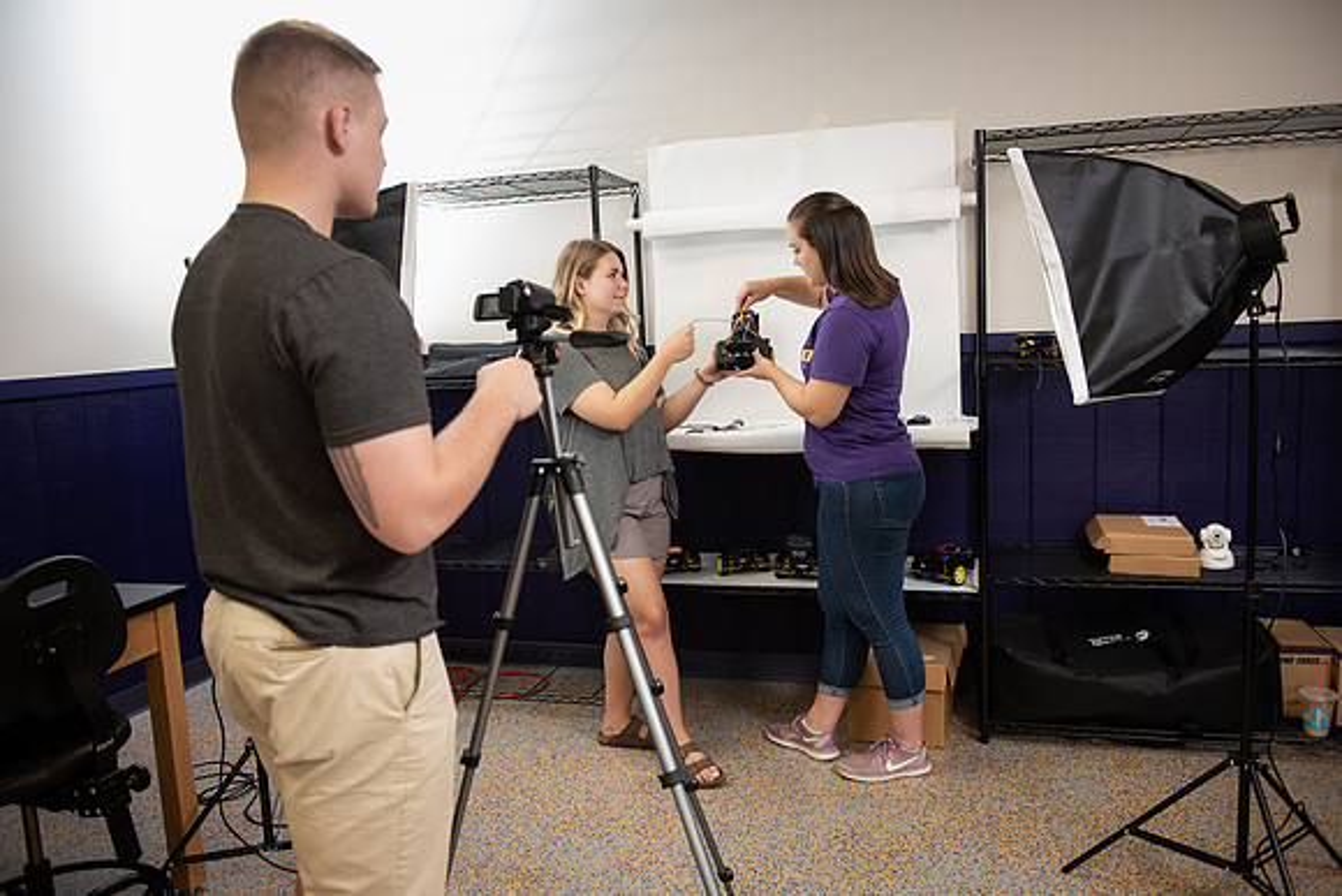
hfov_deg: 65.5
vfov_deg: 46.4
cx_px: 671
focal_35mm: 28
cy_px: 448
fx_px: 1044
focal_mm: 28
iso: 640
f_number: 3.2
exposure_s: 1/200
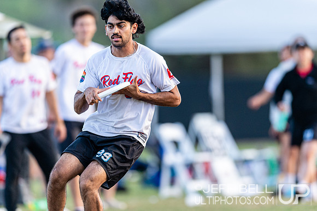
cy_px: 106
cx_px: 158
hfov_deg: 3.4
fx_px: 5284
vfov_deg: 2.3
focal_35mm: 600
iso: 1000
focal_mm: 400
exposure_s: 1/1000
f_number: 2.8
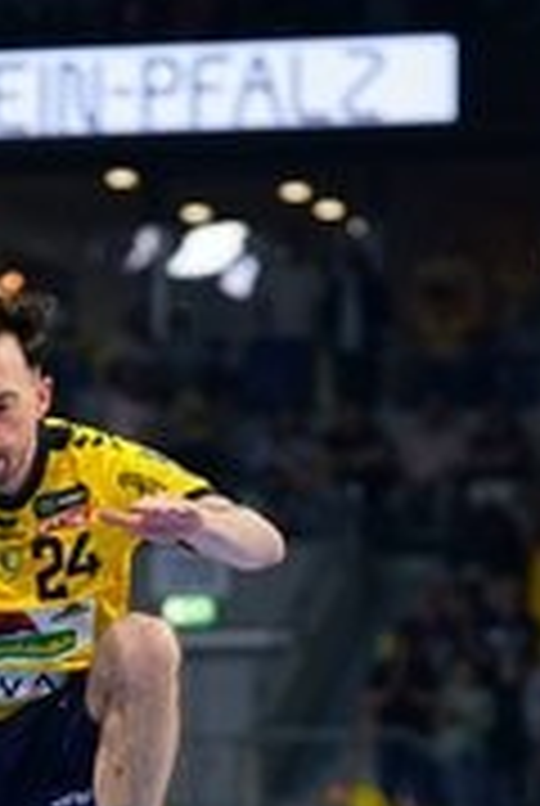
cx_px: 58
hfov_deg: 4.0
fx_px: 7799
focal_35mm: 348
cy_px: 977
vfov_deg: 5.9
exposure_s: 1/1600
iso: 2000
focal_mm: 104
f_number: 2.8
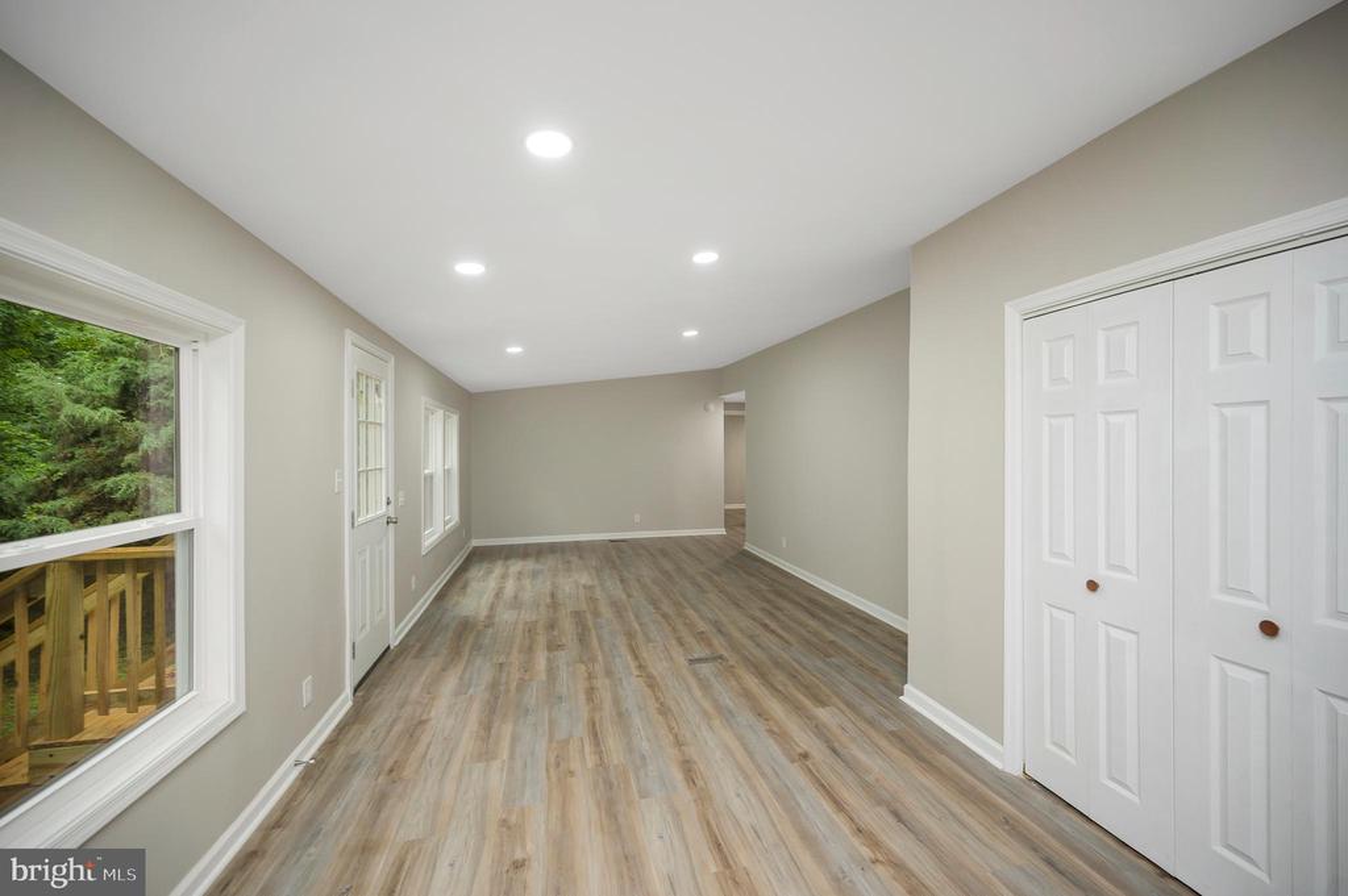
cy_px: 448
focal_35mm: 14
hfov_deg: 104.3
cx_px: 674
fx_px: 524
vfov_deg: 81.1
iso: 360
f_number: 4
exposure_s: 1/60
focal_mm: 14
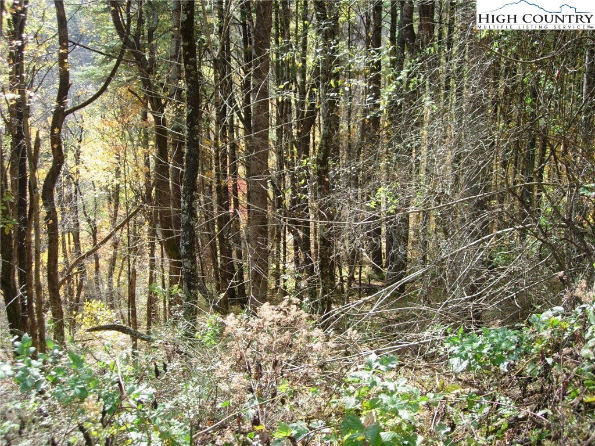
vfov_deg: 37.7
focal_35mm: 38
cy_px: 223
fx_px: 653
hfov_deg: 49.0
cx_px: 298
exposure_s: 1/235
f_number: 2.8
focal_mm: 7.8
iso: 64
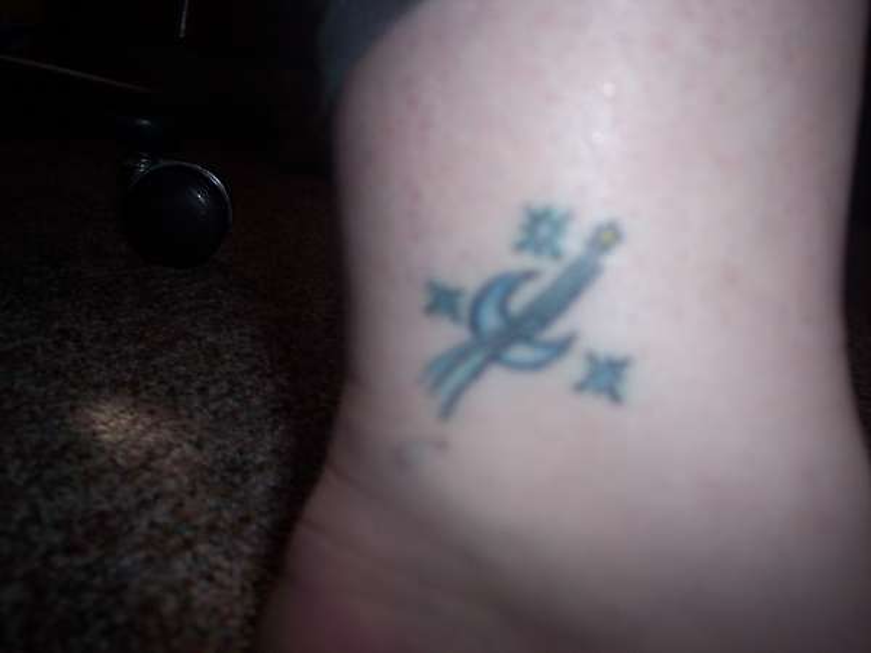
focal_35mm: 39
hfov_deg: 47.9
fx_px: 981
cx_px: 436
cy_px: 326
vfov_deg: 36.8
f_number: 2.8
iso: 100
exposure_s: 1/60
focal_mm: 8
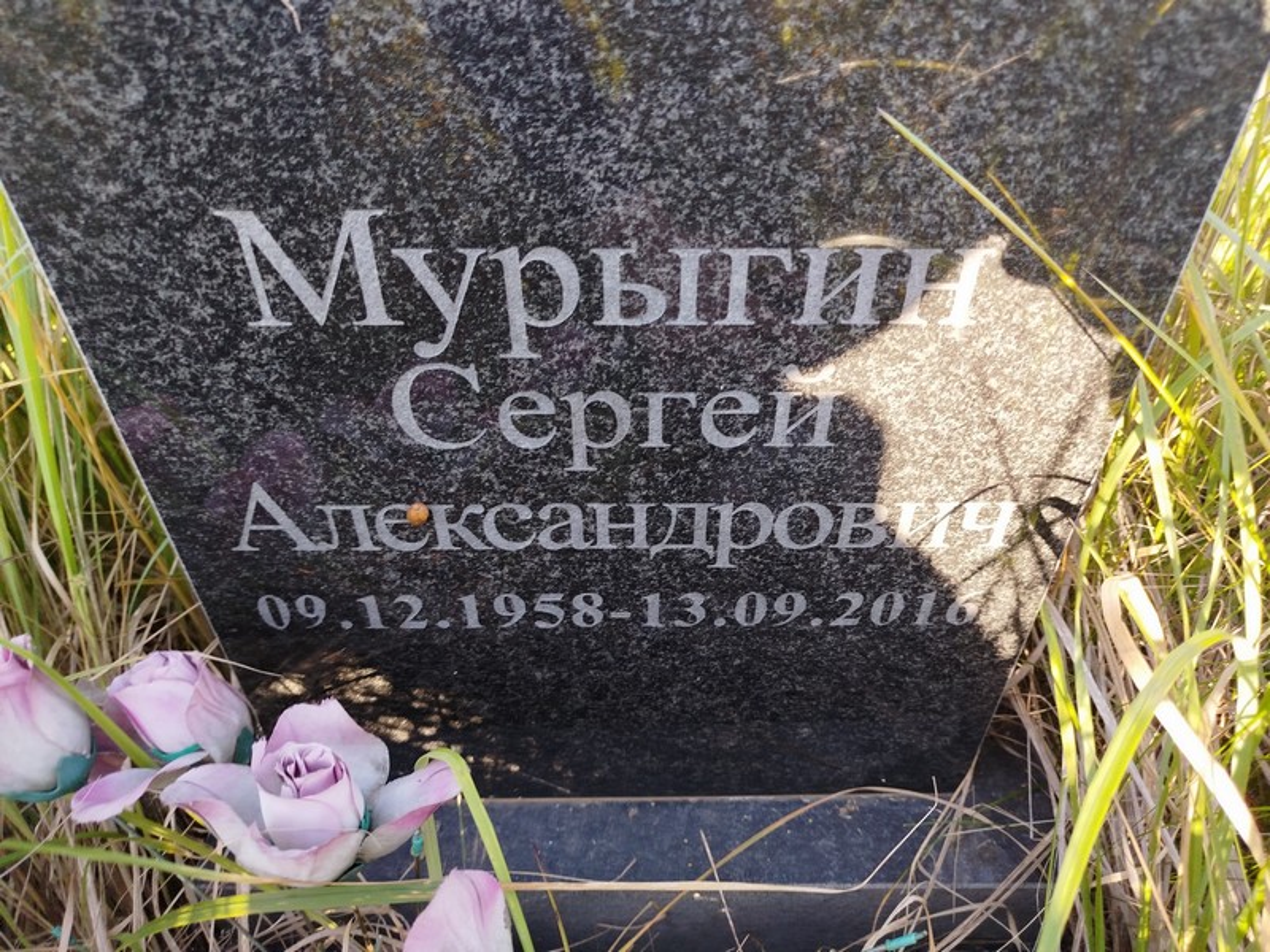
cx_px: 635
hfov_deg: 71.6
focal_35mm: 24
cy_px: 476
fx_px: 881
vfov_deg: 56.8
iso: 64
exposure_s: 1/100
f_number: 1.7
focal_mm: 5.31
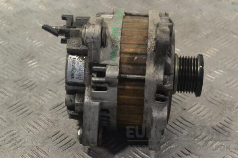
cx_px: 119
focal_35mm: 78
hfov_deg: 26.0
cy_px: 79
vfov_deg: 17.5
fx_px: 516
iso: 3200
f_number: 9
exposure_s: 1/320
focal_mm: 52
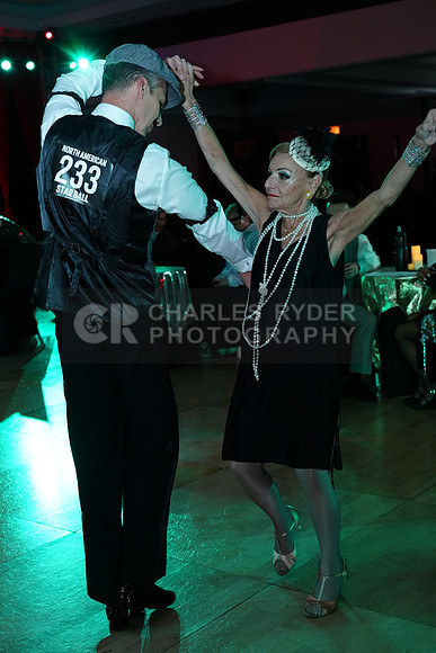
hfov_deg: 28.1
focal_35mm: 48
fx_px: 871
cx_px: 218
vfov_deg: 41.1
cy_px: 326
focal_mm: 48
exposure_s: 1/250
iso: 2000
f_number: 4.5
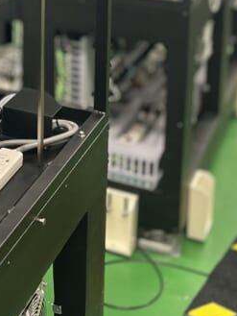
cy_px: -71
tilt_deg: -10.7
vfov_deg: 22.1
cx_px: -37
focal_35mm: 81
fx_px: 739
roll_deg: +0.6
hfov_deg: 17.5
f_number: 1.5
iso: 200
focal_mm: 5.7
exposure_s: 1/60
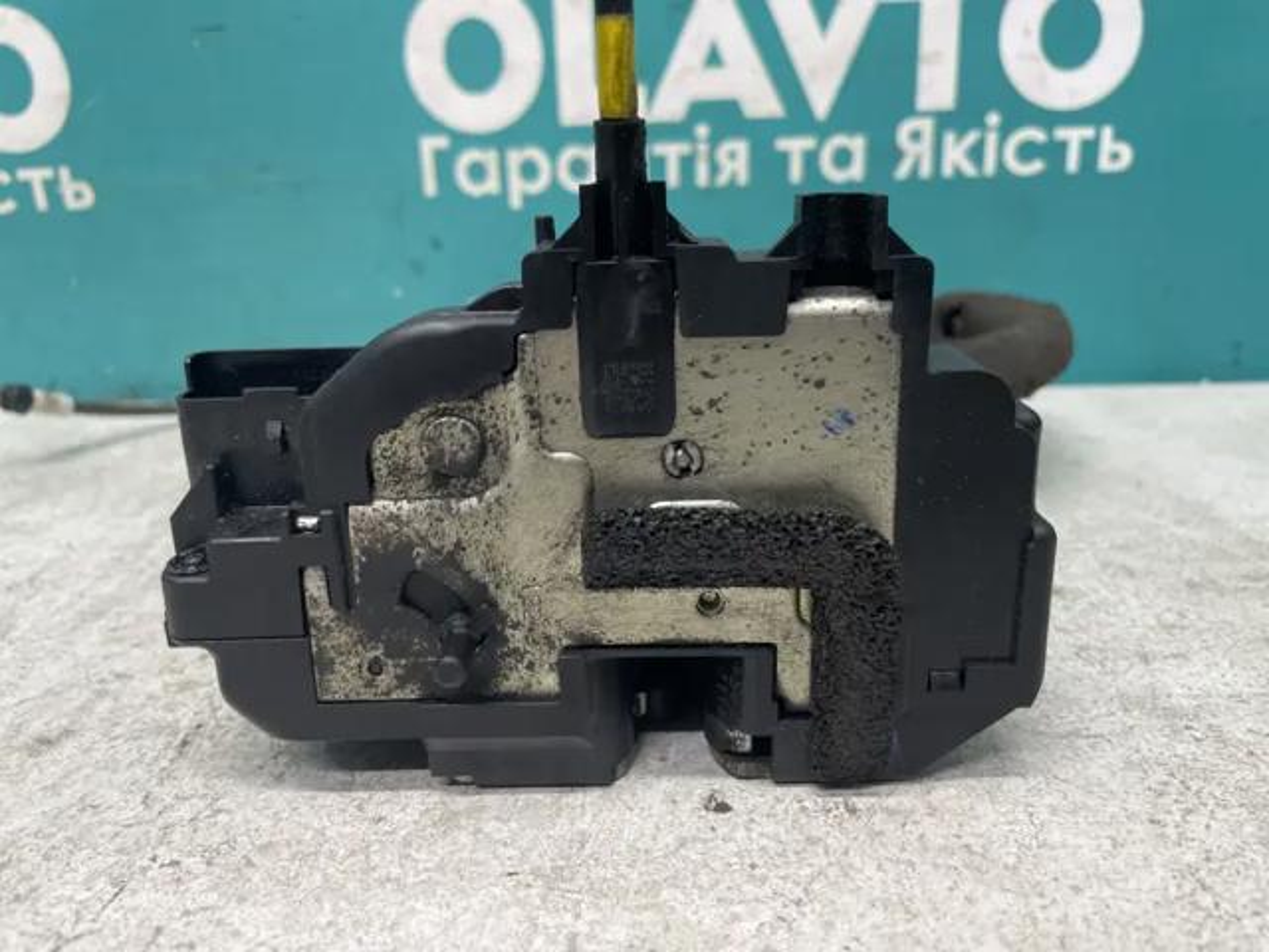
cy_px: 476
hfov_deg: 67.3
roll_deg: +3.3
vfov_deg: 53.1
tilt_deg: -18.8
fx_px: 953
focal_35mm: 26
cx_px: 634
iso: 100
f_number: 1.6
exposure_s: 1/50
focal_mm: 4.2
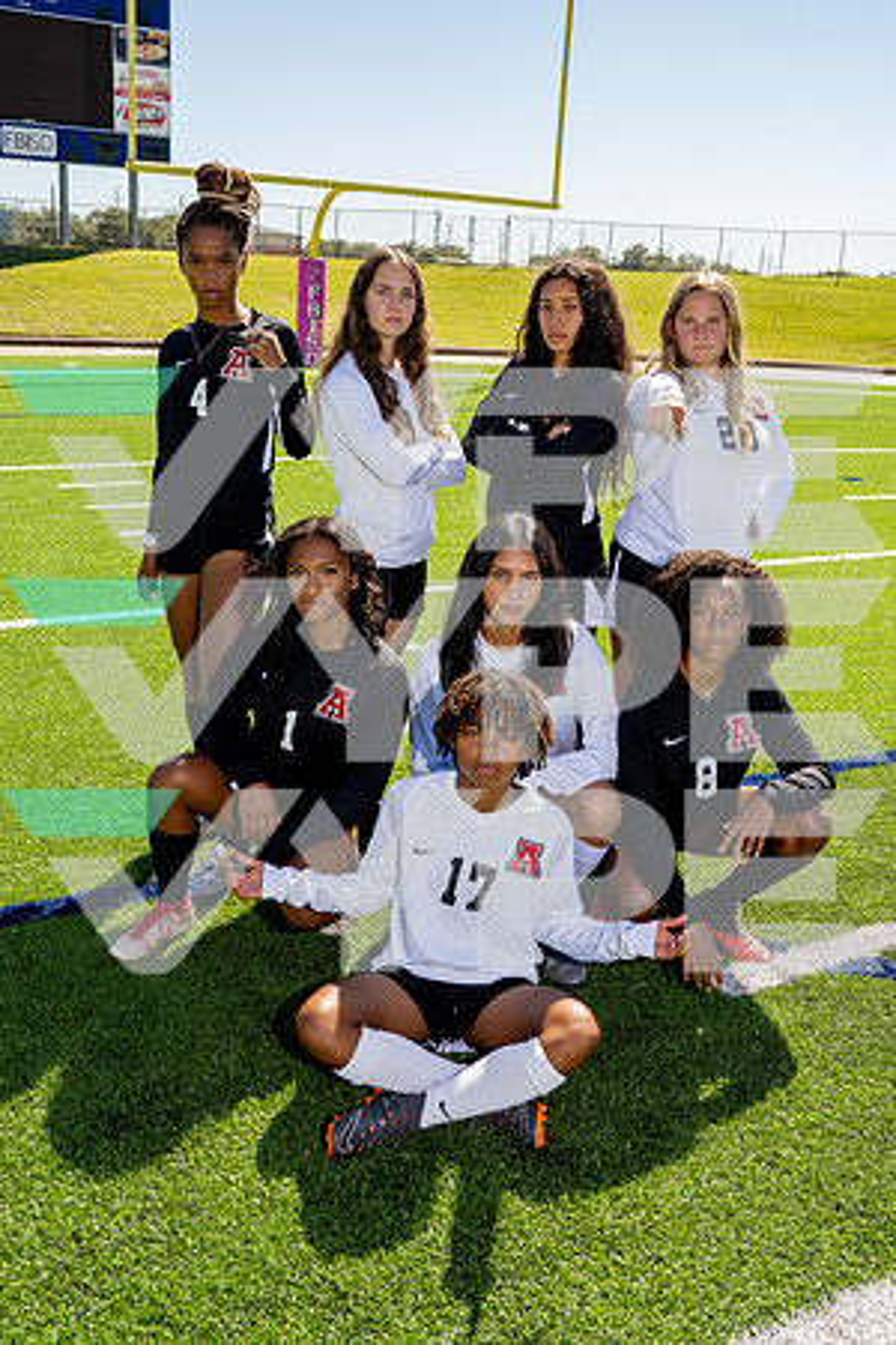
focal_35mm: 35
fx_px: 1307
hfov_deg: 37.9
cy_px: 672
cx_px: 448
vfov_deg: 54.4
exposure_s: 1/200
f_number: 6.3
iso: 80
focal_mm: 35
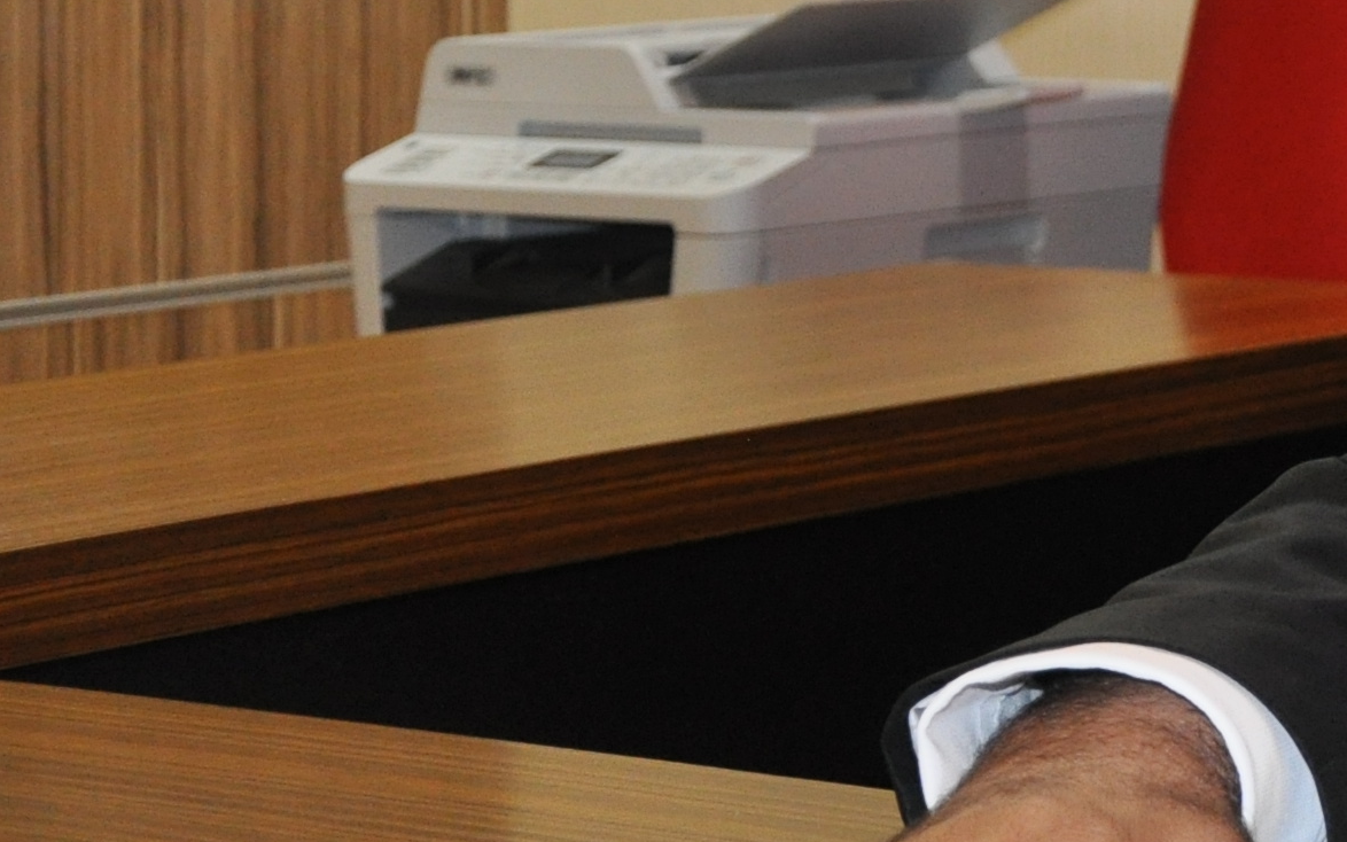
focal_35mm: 145
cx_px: 2458
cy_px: -493
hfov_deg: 13.0
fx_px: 5323
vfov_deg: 8.8
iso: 800
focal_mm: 26
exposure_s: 1/60
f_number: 4
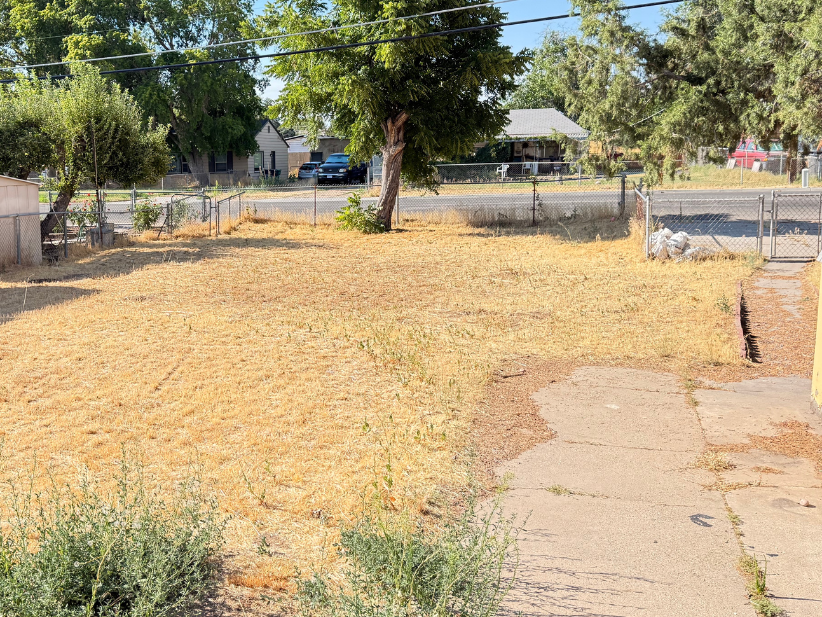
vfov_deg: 37.7
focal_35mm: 38
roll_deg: +1.0
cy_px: 300
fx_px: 902
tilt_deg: -8.5
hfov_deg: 48.1
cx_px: 271
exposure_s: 1/1250
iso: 100
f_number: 1.78
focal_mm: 6.76
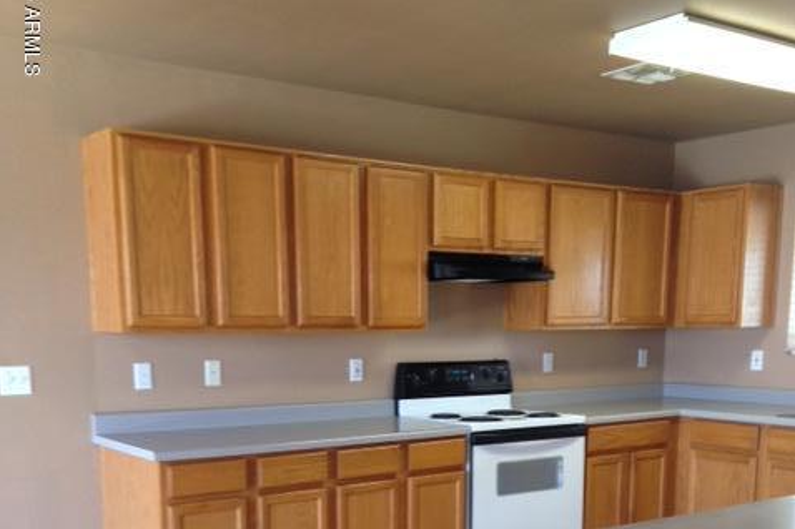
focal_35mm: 46
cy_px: 477
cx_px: 398
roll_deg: -0.9
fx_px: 1015
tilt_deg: -10.4
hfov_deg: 42.8
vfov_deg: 28.1
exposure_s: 1/20
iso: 64
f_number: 2.4
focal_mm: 4.12
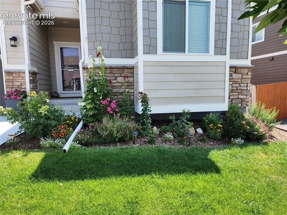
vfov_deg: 58.8
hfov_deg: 74.0
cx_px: 144
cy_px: 108
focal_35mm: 23
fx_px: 191
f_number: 1.8
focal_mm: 5.4
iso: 20
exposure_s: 1/487
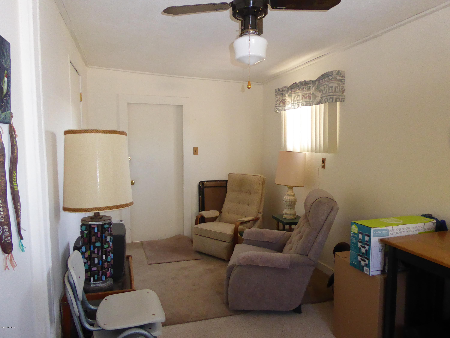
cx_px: 225
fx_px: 325
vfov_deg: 54.9
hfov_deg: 69.4
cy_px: 169
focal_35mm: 25
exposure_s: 1/60
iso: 640
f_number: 3.3
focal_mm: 4.3
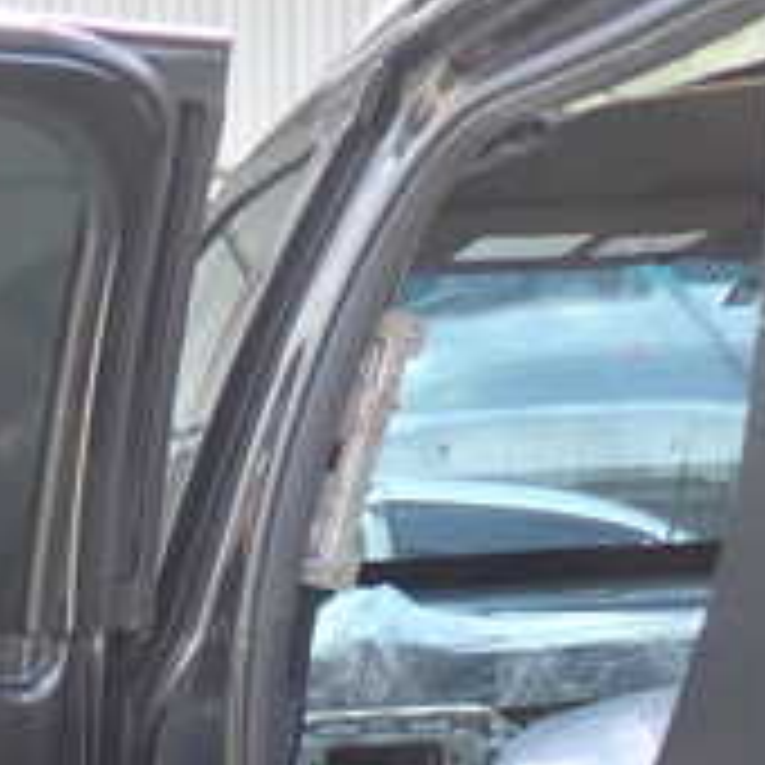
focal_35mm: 100
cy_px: 882
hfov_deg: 15.5
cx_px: -500
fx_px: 2500
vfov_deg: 16.8
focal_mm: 5.79
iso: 100
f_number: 2.4
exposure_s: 1/100
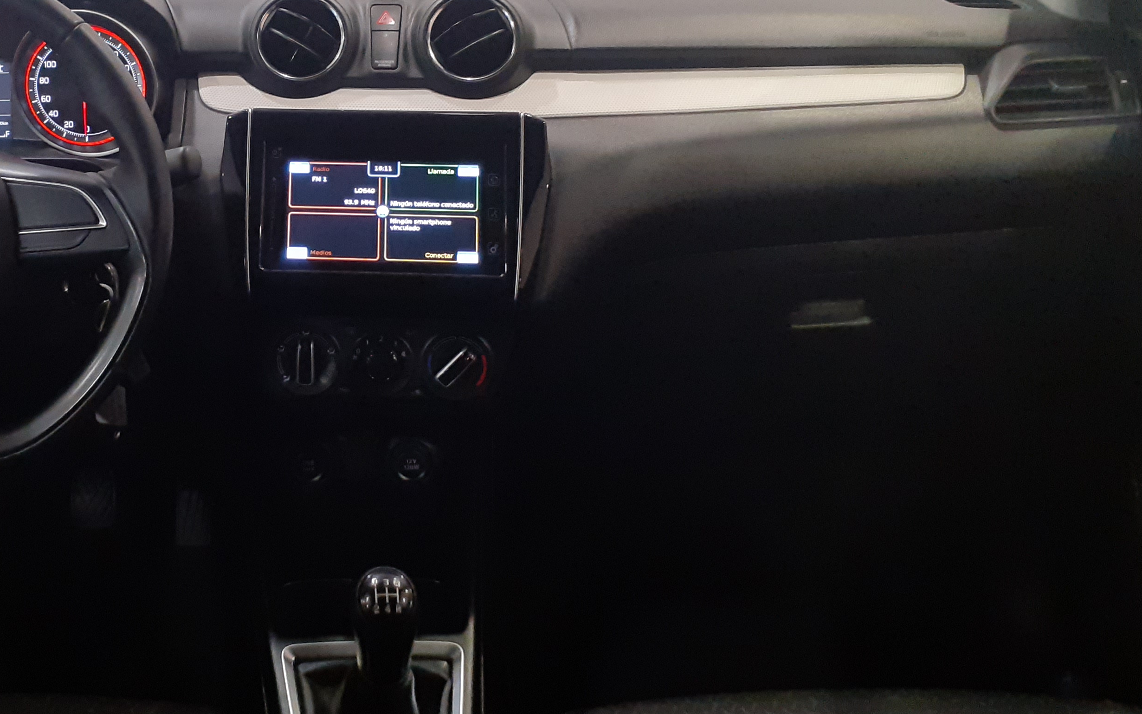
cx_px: 291
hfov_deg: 40.7
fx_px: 1494
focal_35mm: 48
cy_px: 116
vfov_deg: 26.2
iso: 250
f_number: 1.9
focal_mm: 3.6
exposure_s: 1/33
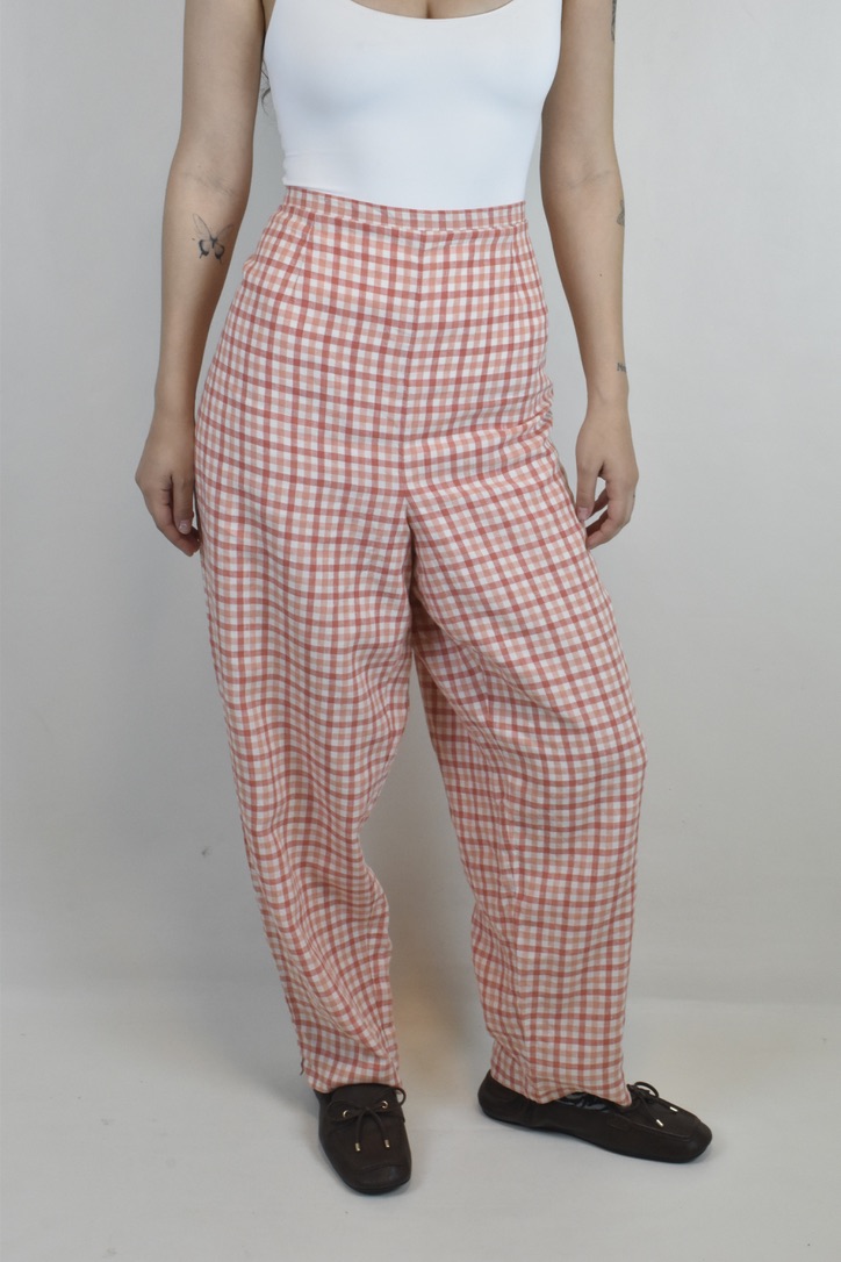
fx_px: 1787
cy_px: 631
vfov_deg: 38.9
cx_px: 420
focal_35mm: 51
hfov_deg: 26.5
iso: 1600
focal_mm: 34
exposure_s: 1/50
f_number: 18
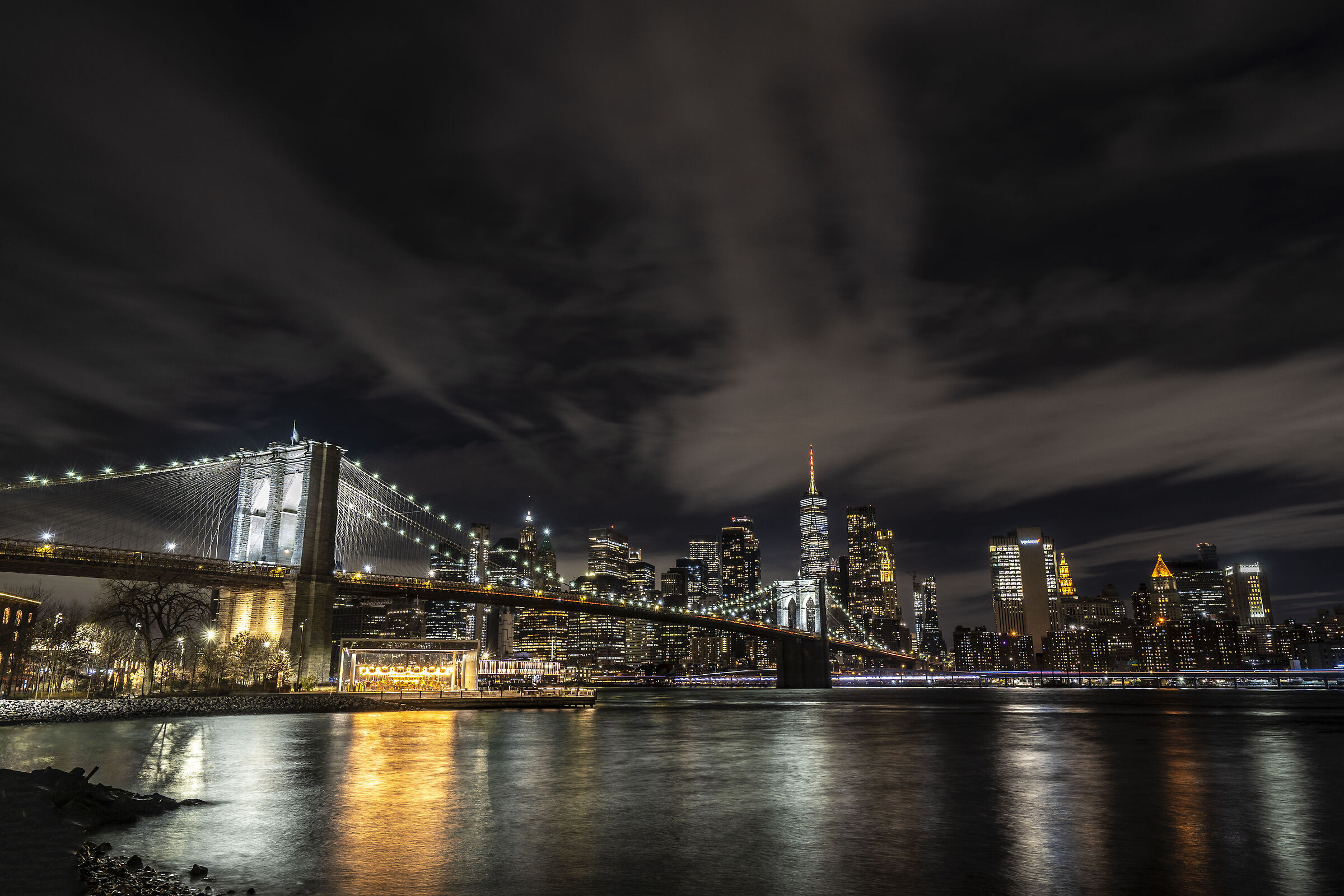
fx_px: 896
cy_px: 448
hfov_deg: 73.7
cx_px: 672
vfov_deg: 53.1
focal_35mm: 24
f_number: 8
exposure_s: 6
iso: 100
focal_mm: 24
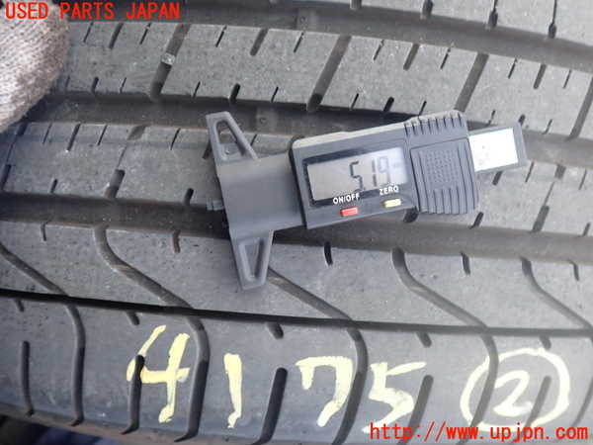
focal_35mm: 30
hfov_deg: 60.0
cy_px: 222
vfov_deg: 46.8
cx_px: 296
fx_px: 514
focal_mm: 5.4
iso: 200
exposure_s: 1/125
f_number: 2.3
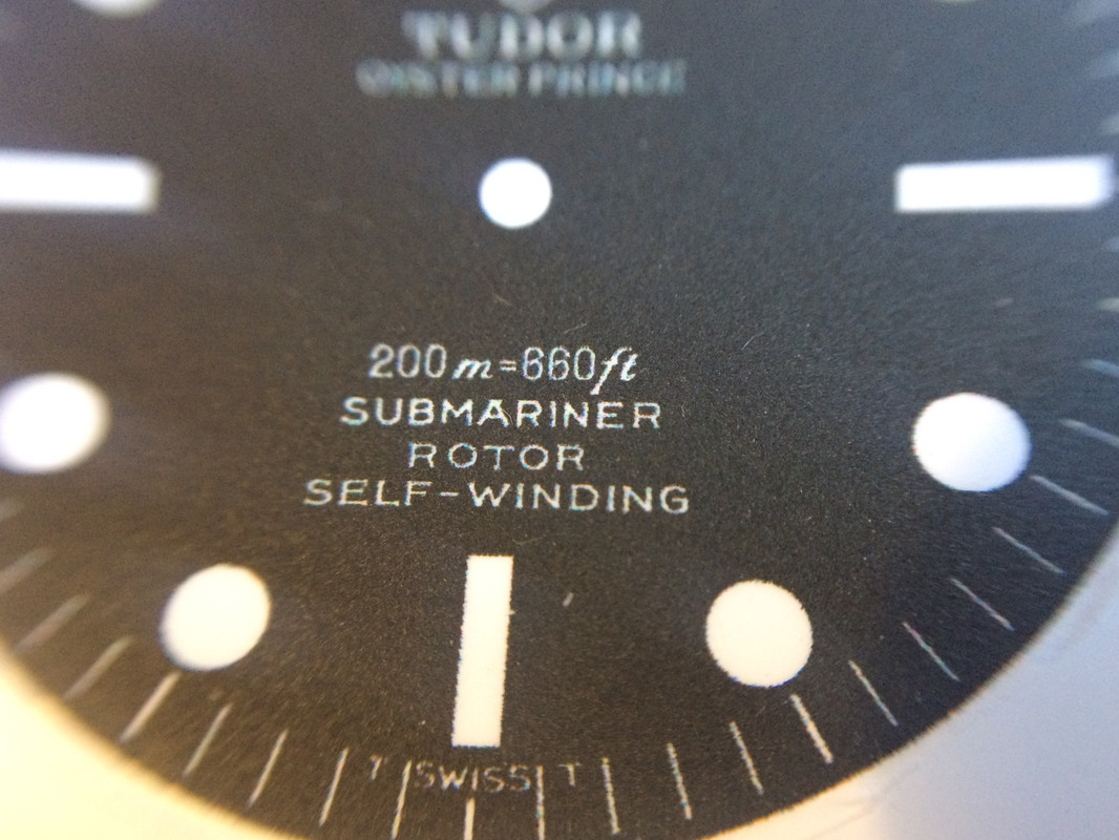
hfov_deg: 61.6
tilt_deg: -73.5
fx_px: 938
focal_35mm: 29
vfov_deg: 48.2
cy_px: 420
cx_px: 560
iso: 250
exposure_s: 1/33
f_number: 2.2
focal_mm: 4.15
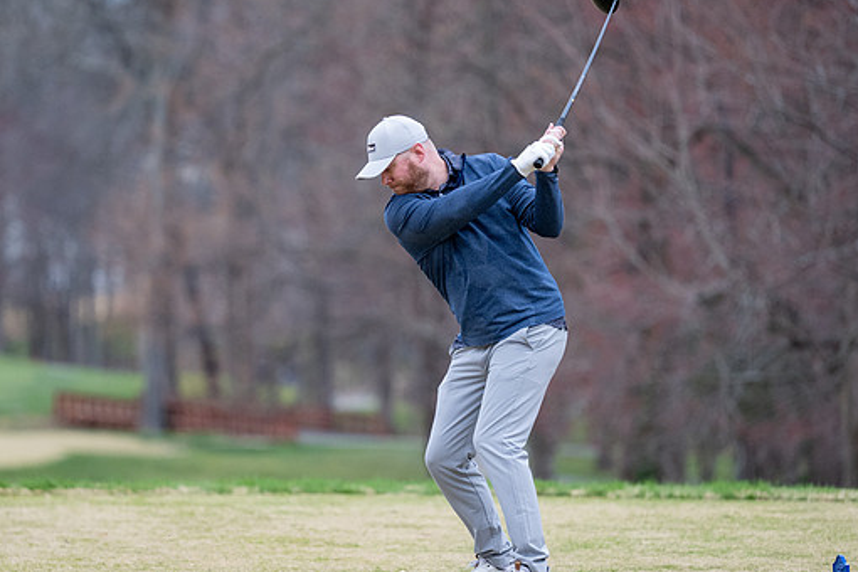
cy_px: 310
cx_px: 369
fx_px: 6625
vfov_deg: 4.9
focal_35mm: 278
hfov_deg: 7.4
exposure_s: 1/5000
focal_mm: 165
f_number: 2.8
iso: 1400
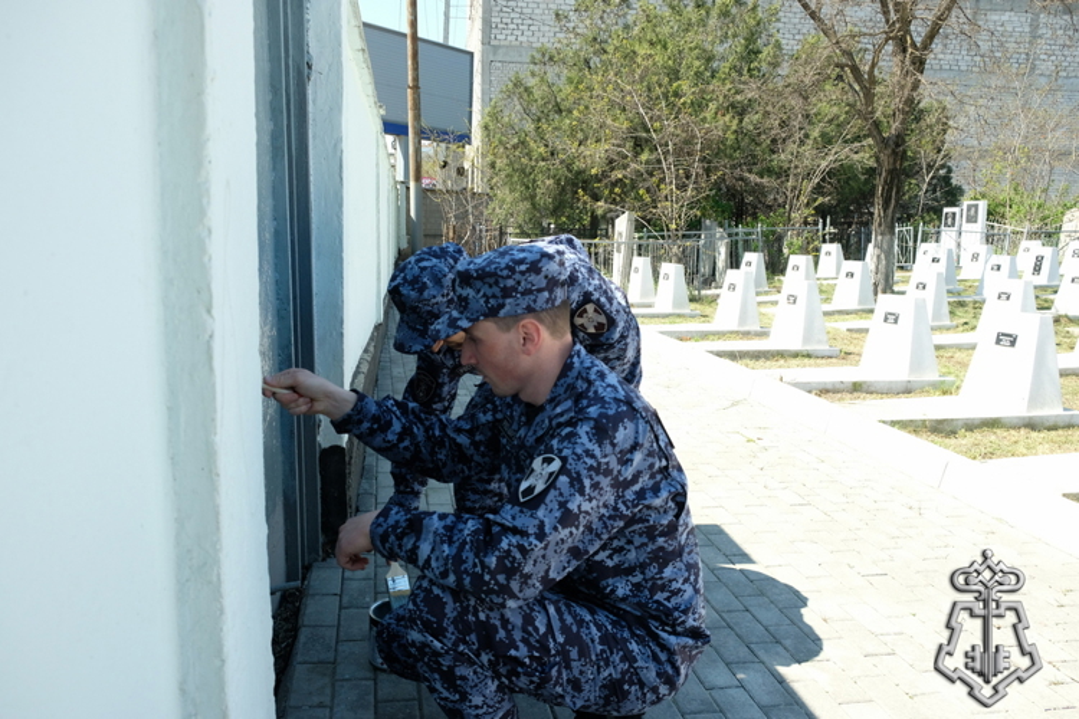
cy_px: 360
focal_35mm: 27
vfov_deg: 47.9
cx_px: 540
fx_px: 809
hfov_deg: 67.4
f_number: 5.6
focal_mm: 18
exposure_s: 1/1250
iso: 1250
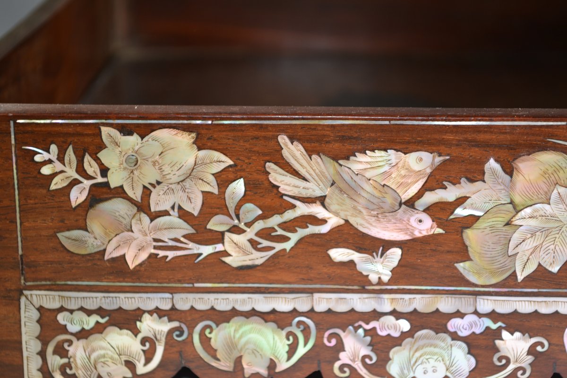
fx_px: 1228
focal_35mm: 78
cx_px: 284
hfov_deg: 26.0
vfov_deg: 17.5
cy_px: 189
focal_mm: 52
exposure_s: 1/125
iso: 100
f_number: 5.6
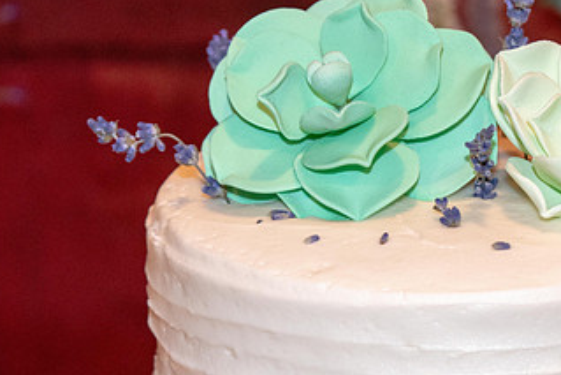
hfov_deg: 13.6
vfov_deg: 9.2
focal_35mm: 150
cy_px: 223
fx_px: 2338
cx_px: 455
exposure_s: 1/60
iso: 2200
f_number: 5.6
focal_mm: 55
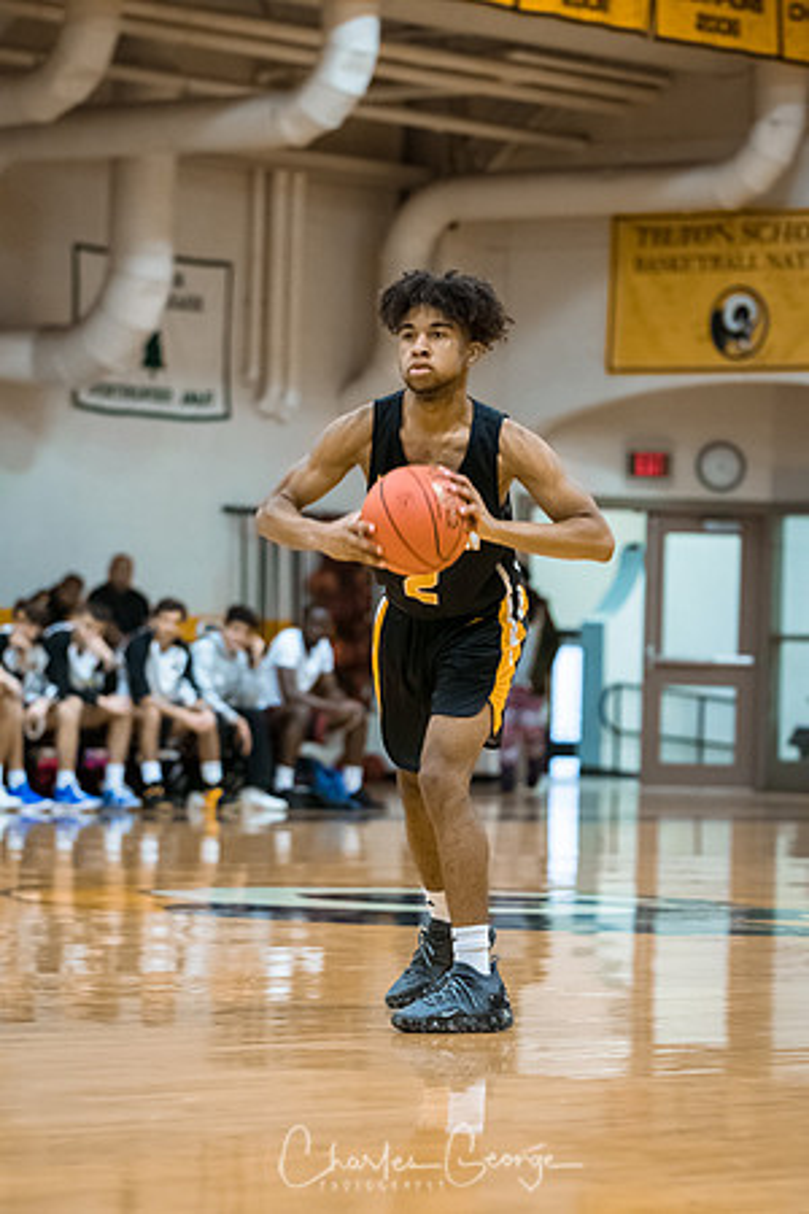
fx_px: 5309
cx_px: 404
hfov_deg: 8.7
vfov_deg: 13.0
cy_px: 607
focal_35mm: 158
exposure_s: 1/400
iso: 3200
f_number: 2.8
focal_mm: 105
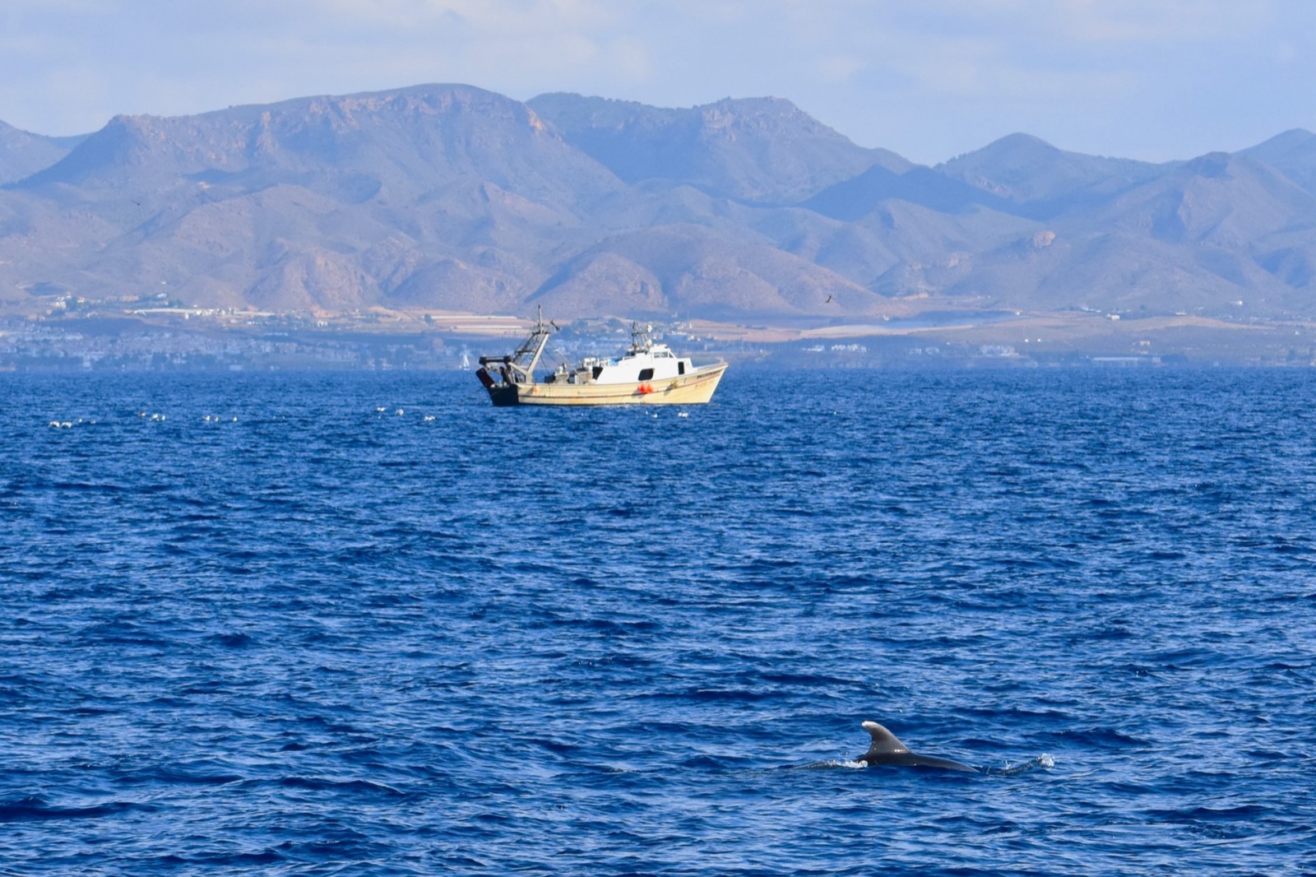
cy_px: 438
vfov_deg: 13.0
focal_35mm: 105
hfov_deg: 19.5
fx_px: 3837
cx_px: 658
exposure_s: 1/1600
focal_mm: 70
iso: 400
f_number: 7.1
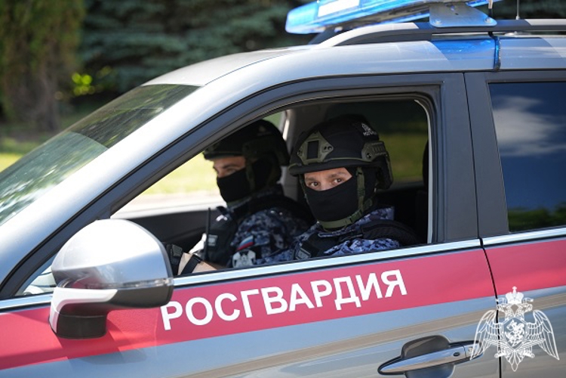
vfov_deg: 19.5
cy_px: 189
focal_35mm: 70
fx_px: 1100
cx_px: 283
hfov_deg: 28.8
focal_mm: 70
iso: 200
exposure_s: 1/400
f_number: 3.2
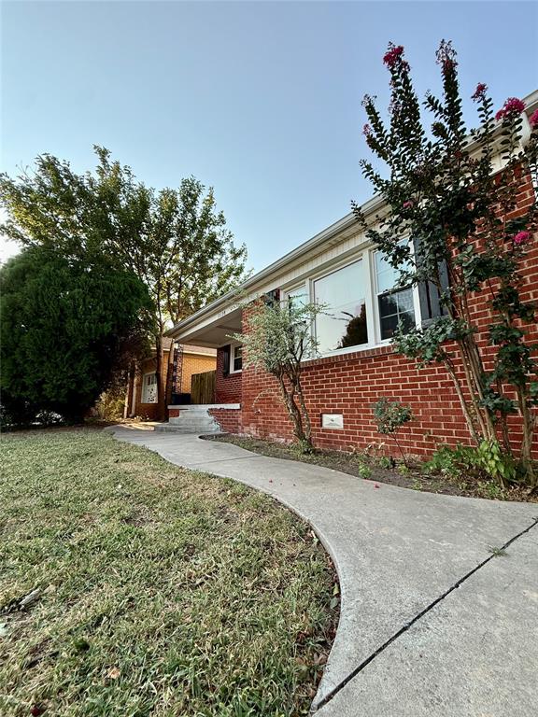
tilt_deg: +10.7
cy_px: 358
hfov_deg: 85.7
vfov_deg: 102.1
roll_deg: -0.9
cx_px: 269
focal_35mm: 14
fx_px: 290
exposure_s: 1/549
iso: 64
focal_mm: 2.22
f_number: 2.2
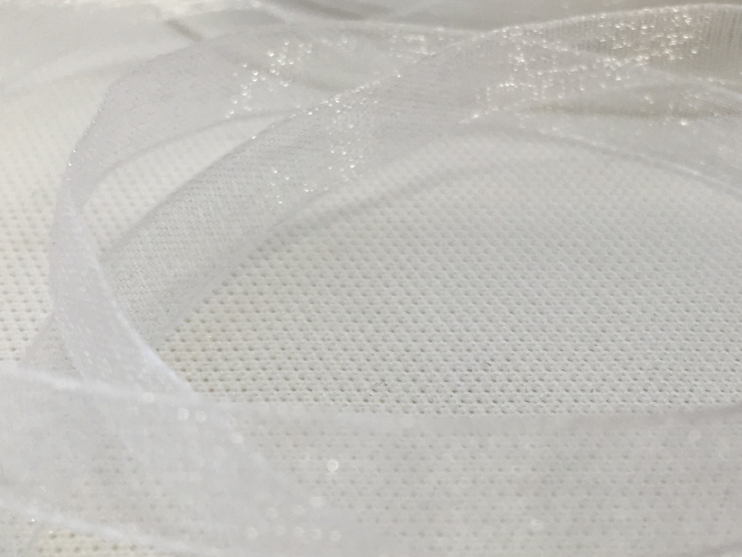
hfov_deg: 32.0
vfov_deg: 24.3
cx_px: 463
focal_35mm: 60
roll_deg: -3.0
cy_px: 363
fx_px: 1286
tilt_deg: -37.7
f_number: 2.2
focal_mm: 4.15
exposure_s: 1/100
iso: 40
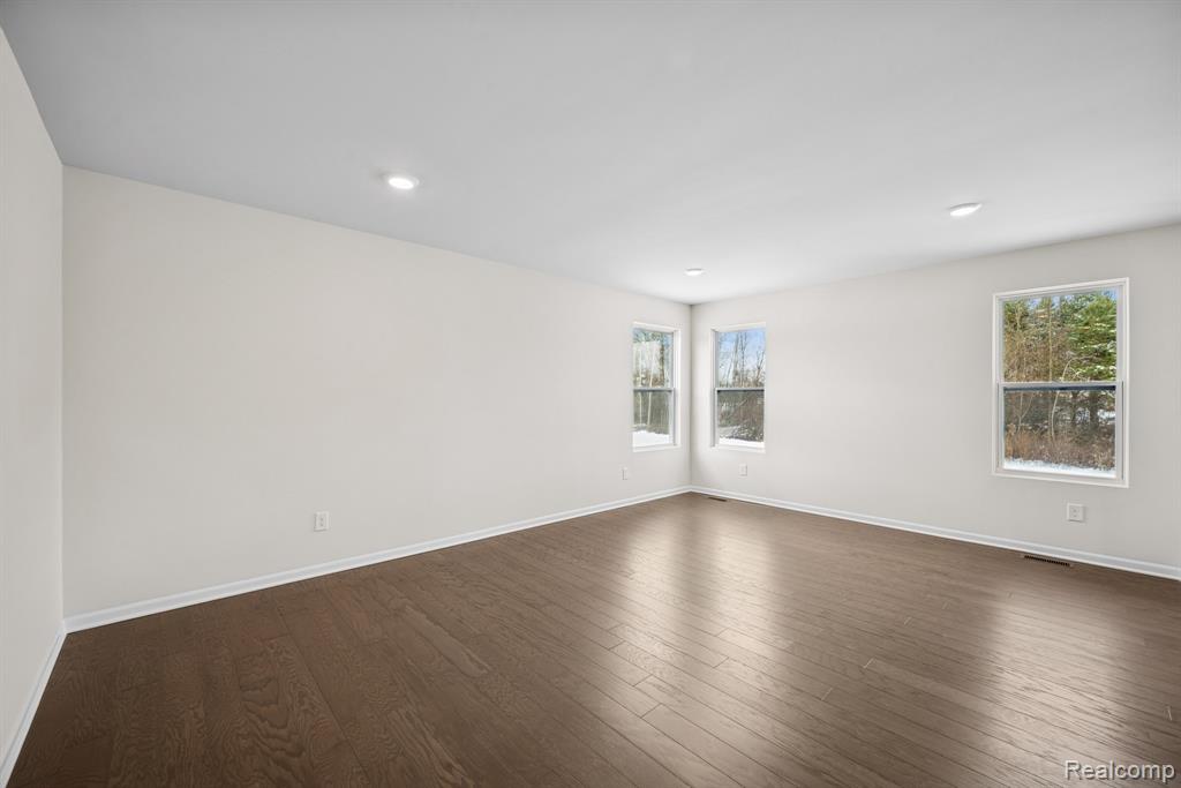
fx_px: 459
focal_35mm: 14
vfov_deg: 81.2
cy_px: 394
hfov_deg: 104.2
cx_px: 590
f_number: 9
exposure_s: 1/2.5
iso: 100
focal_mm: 14
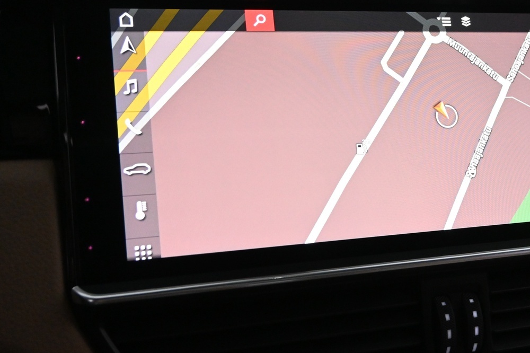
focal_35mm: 47
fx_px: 698
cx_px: 370
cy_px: 188
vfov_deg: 28.4
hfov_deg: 40.9
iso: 3200
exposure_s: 1/80
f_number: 4.5
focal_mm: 19.5
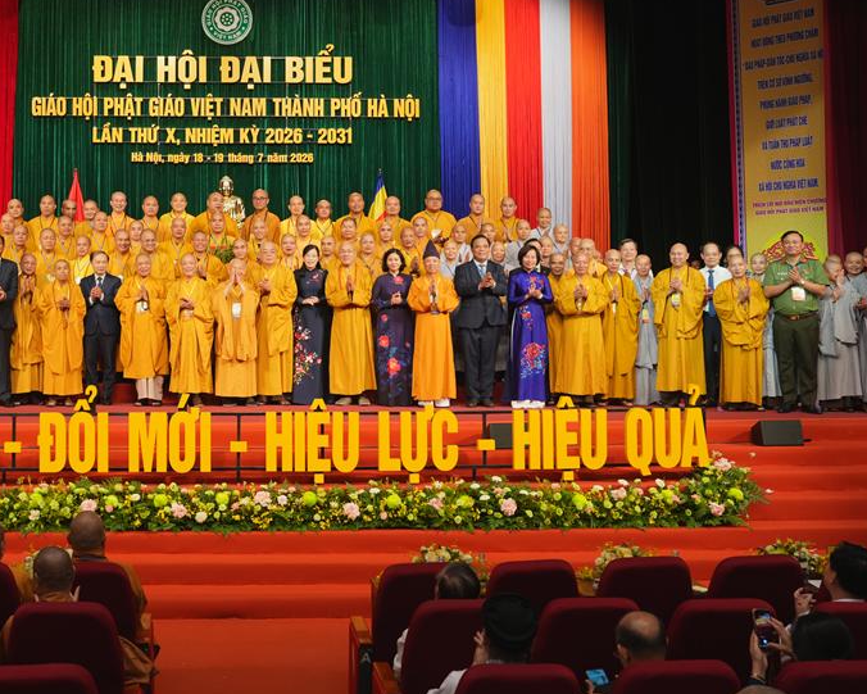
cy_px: 208
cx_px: 233
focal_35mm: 50
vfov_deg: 29.9
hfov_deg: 36.6
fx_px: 1283
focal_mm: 30
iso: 1000
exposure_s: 1/100
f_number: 4.5
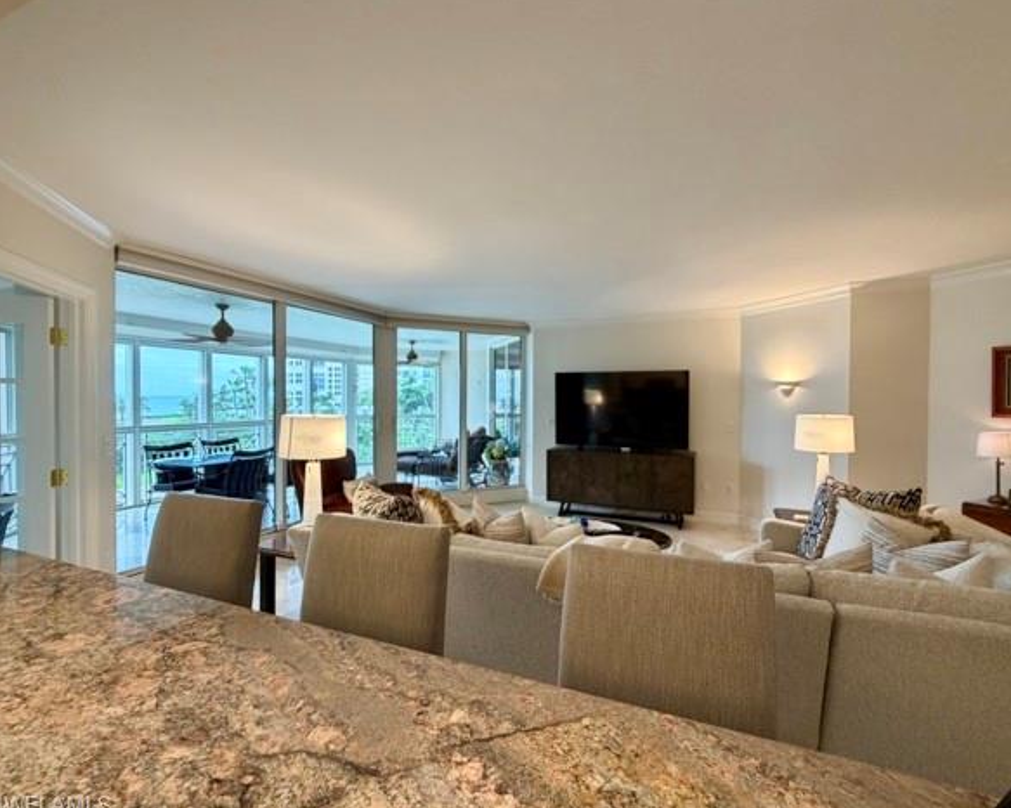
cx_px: 539
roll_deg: -0.9
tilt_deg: -1.3
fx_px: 449
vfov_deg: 84.0
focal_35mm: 15
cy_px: 406
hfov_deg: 96.7
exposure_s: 1/60
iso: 200
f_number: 2.2
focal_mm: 2.22
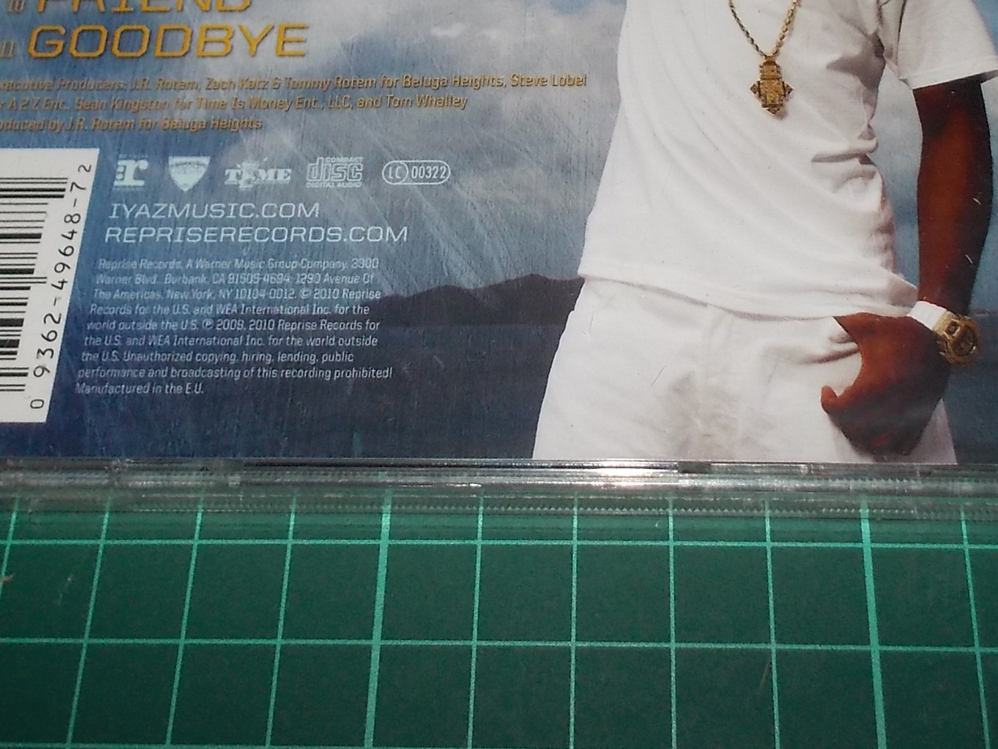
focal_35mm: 52
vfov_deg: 27.1
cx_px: 551
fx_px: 1499
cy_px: 88
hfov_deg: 36.8
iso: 200
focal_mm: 4.1
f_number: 3.3
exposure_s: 1/30
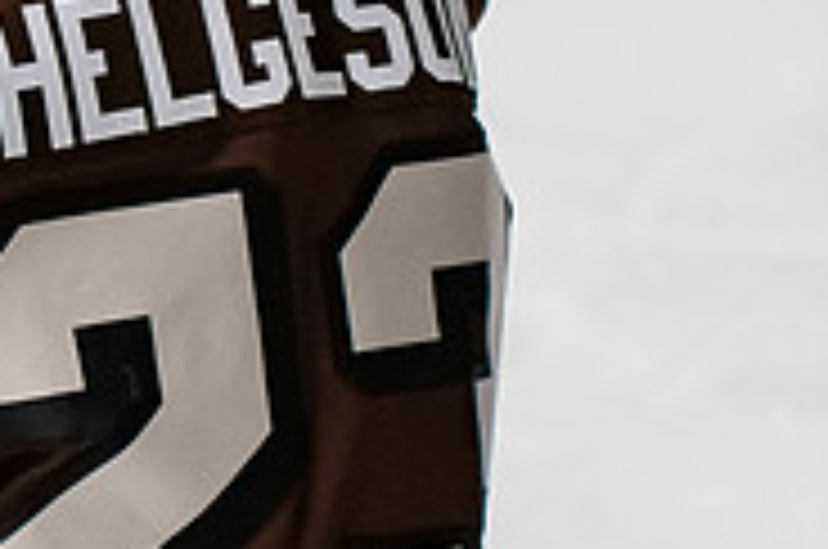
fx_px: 9574
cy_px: -78
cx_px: -84
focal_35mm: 417
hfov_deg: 4.9
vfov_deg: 3.3
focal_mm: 70
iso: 2500
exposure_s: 1/800
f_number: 3.2
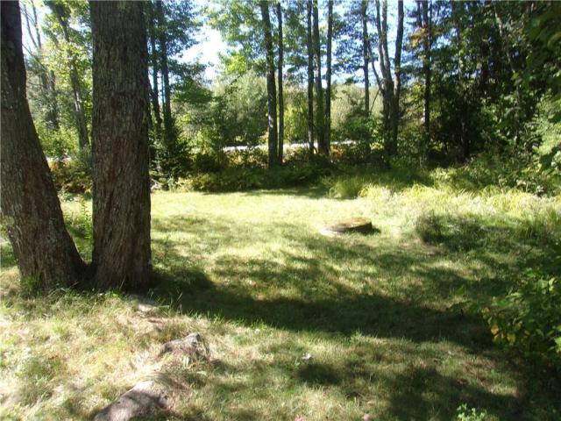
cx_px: 280
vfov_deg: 51.4
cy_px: 210
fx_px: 438
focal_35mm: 27
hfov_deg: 65.3
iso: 80
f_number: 3
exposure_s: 1/250
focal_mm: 4.9
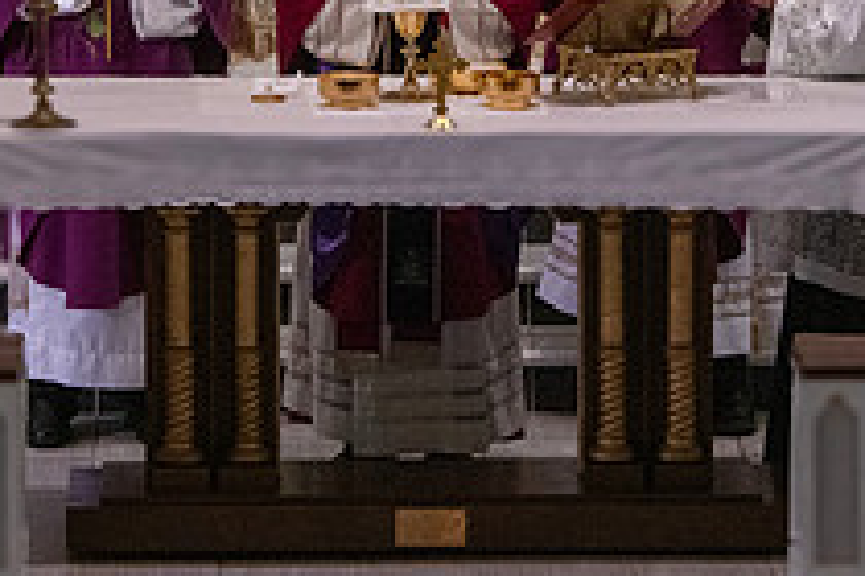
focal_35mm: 388
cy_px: -39
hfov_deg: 5.3
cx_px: 387
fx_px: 9322
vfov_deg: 3.5
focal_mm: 135
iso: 4000
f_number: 14
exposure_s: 1/80
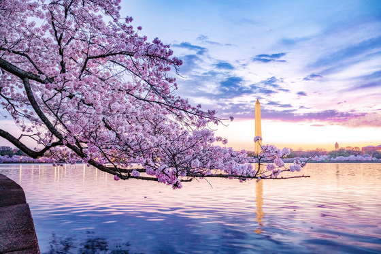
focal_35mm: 34
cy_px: 127
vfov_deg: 38.3
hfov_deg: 55.1
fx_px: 365
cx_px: 190
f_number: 8
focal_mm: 34.5
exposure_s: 1/3
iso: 2500
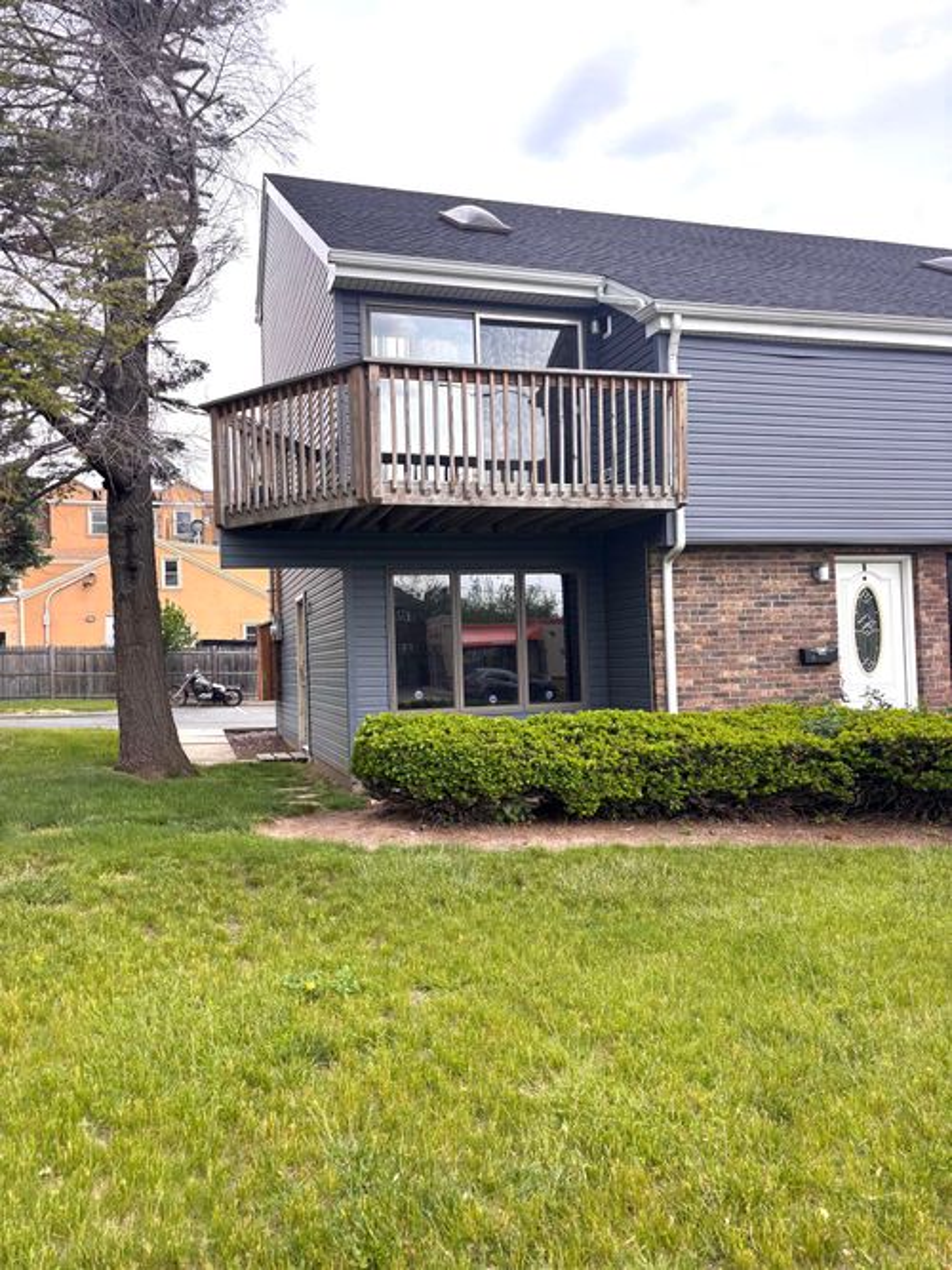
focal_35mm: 26
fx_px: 954
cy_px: 635
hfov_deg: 53.0
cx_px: 476
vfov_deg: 67.3
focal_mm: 5.96
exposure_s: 1/792
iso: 50
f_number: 1.6
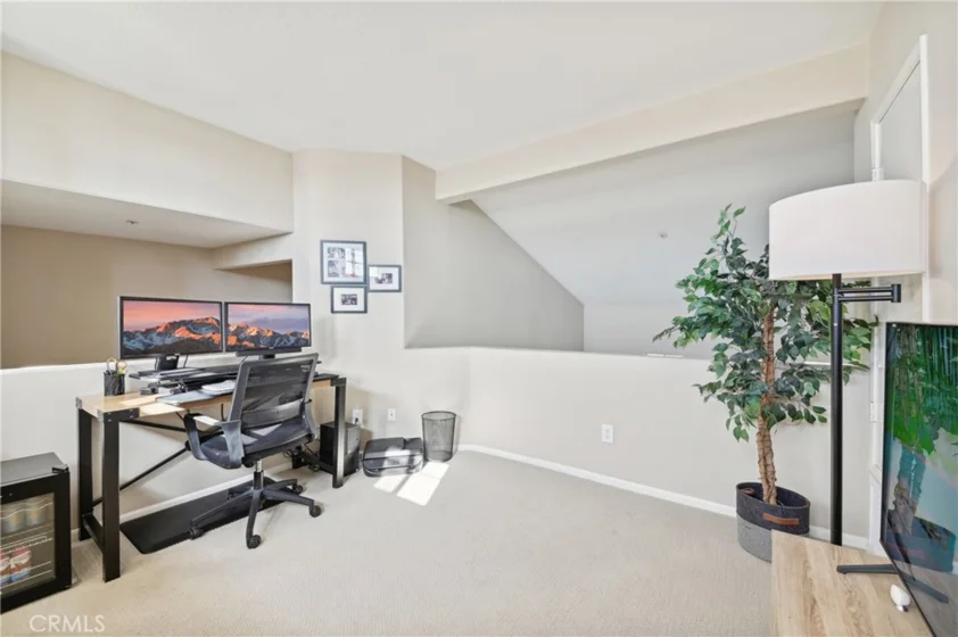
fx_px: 372
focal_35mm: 14
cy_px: 318
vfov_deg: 81.1
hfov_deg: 104.3
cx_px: 479
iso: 320
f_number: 8
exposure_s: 1/13
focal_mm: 14
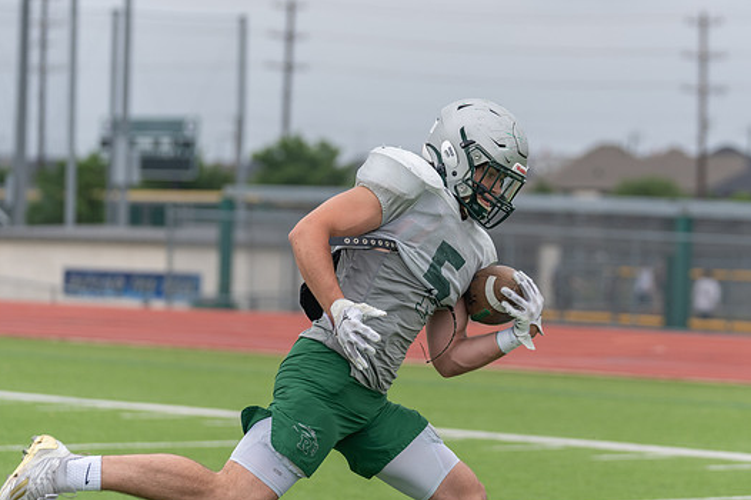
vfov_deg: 7.3
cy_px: 172
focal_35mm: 188
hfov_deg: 10.9
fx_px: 3919
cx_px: 438
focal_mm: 134
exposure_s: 1/1250
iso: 200
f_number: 3.5
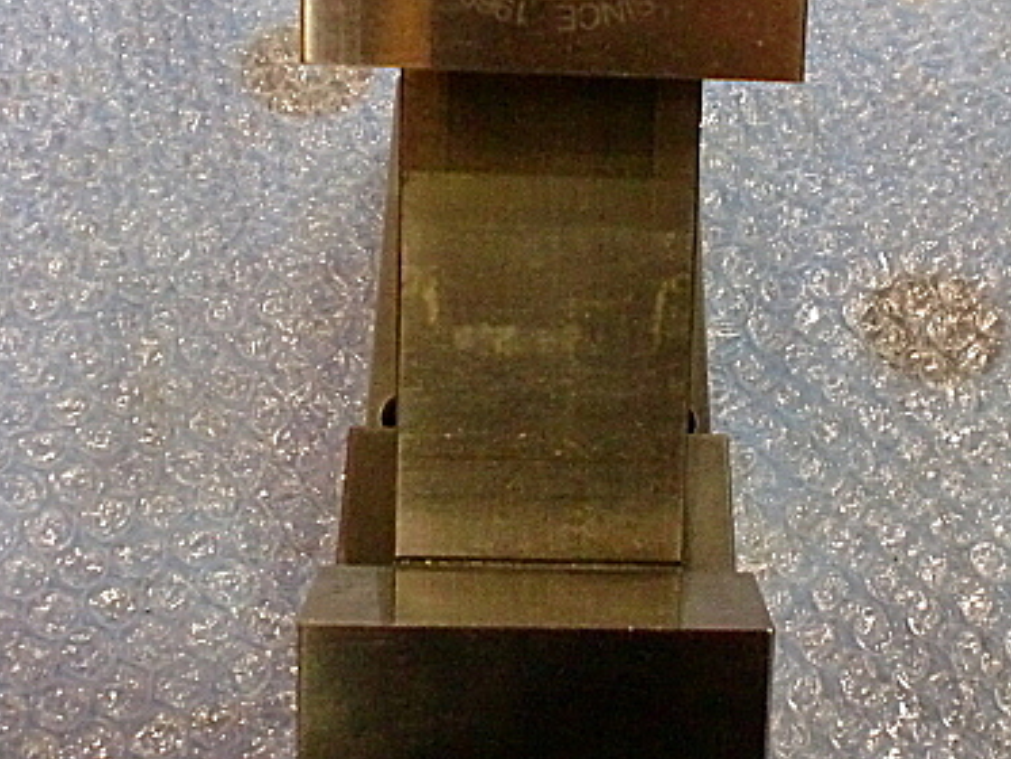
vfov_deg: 24.4
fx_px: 1753
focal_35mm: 60
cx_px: 648
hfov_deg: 32.0
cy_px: 352
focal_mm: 6.3
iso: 500
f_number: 3.1
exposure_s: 1/60
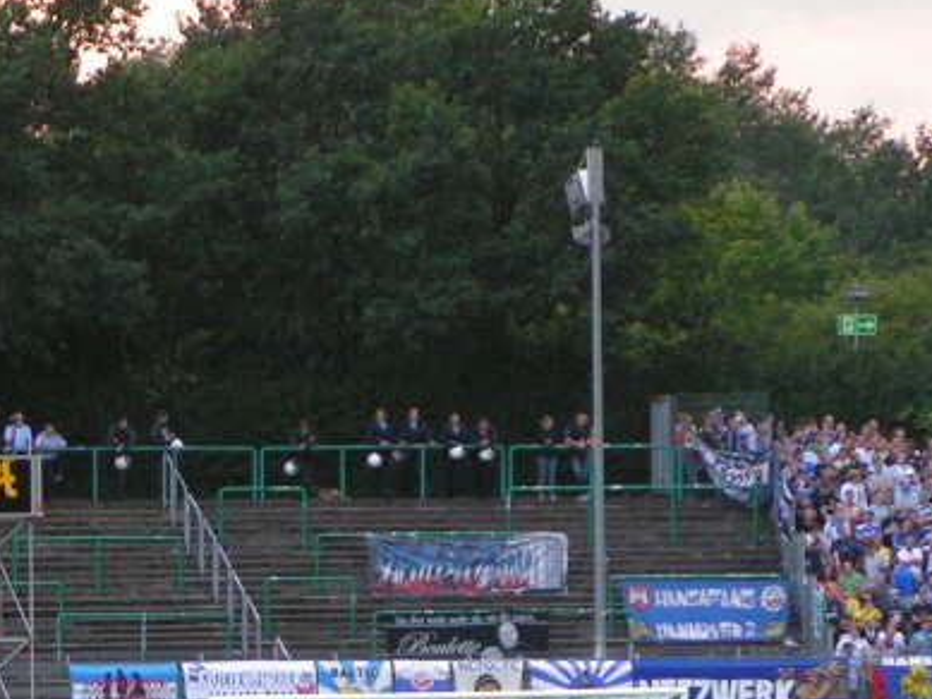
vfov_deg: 5.1
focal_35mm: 294
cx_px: 89
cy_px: 460
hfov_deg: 6.7
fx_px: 7918
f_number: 3.5
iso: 200
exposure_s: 1/125
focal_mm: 21.9
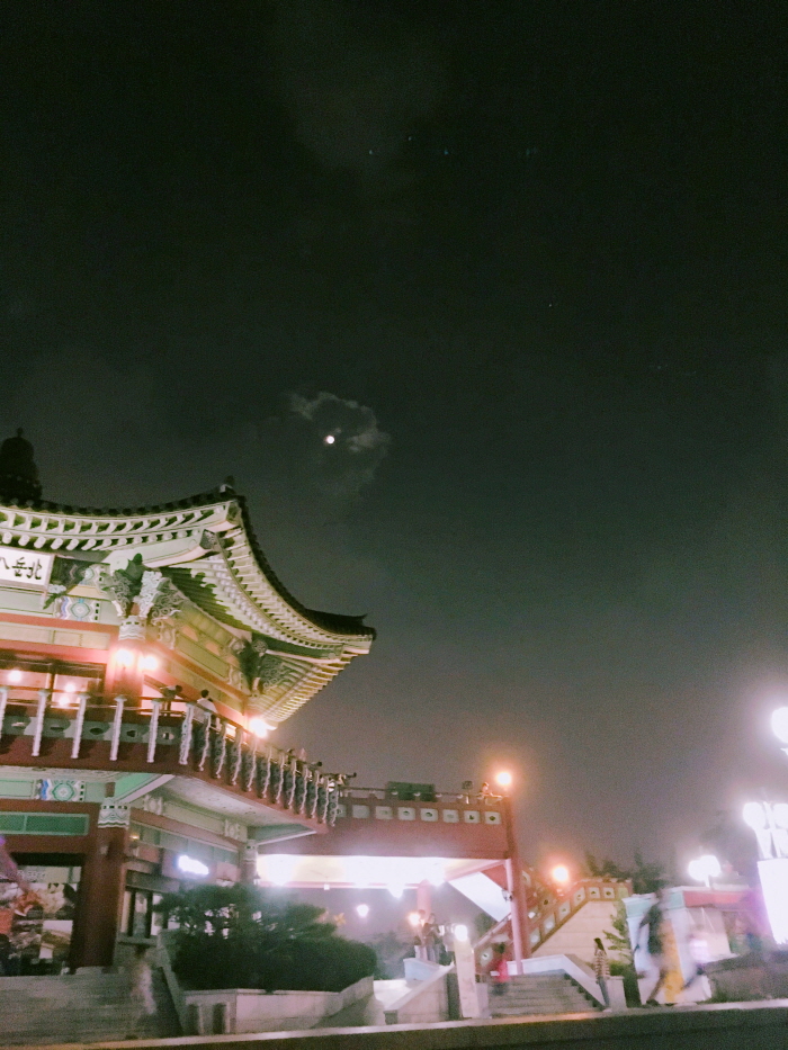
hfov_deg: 48.2
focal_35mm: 29
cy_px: 525
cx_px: 394
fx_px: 880
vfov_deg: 61.7
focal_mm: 4.15
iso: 800
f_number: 2.2
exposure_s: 1/15
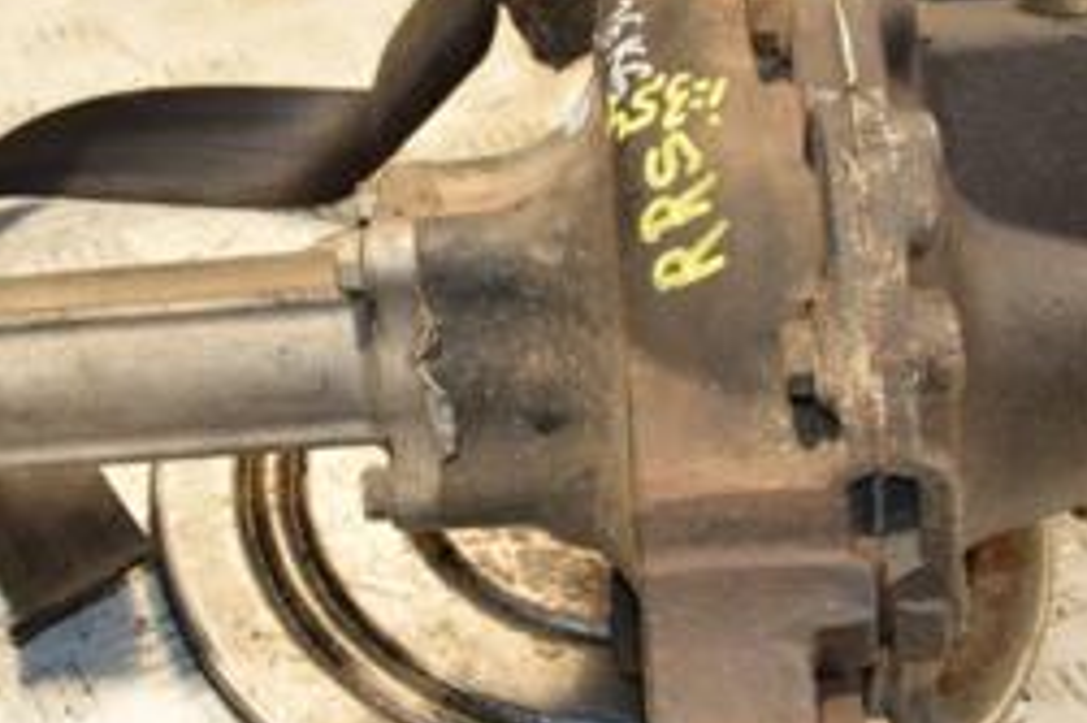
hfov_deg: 25.7
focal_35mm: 79
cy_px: 251
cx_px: 533
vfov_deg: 17.2
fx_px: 2384
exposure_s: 1/200
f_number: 5.6
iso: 800
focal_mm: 22
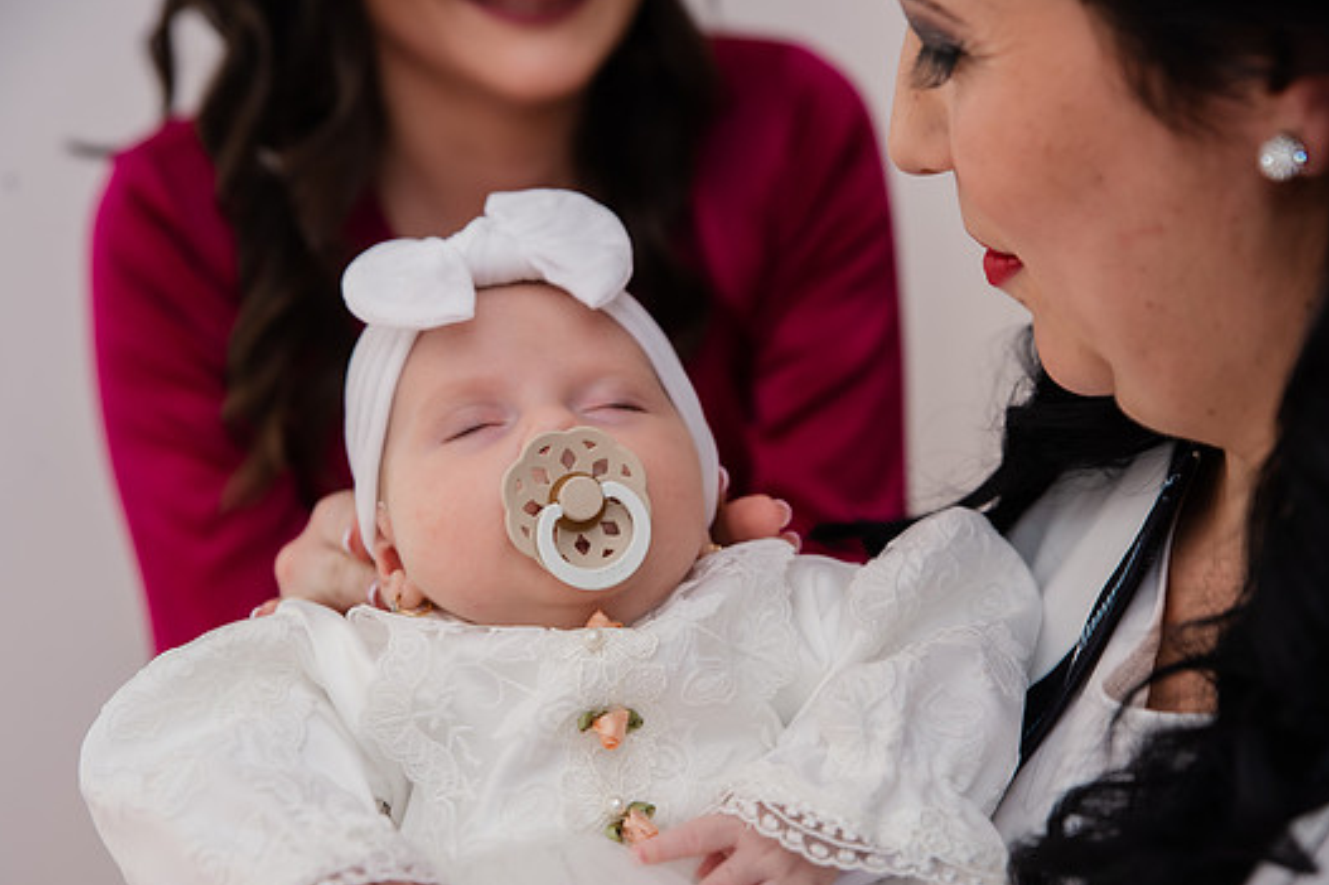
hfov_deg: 26.3
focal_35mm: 77
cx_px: 643
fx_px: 2842
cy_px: 482
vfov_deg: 17.7
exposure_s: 1/250
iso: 800
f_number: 3.5
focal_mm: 70
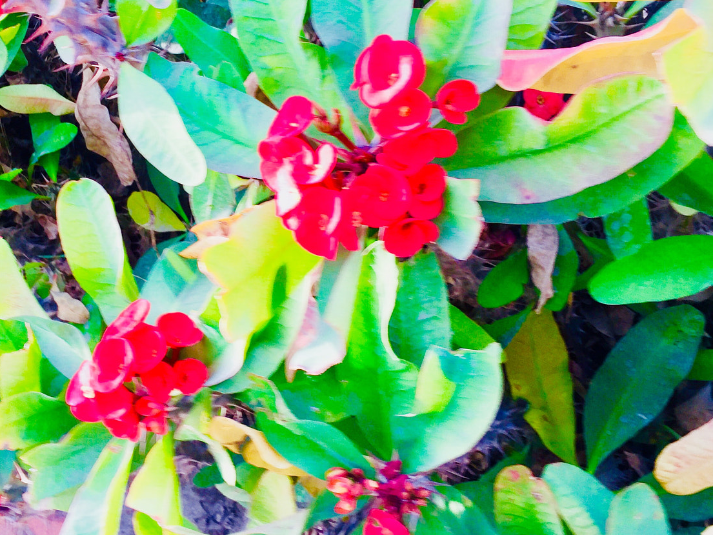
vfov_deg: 34.2
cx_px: 270
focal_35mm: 42
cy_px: 215
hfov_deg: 44.4
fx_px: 865
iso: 32
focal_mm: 4.15
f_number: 2.2
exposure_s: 1/100
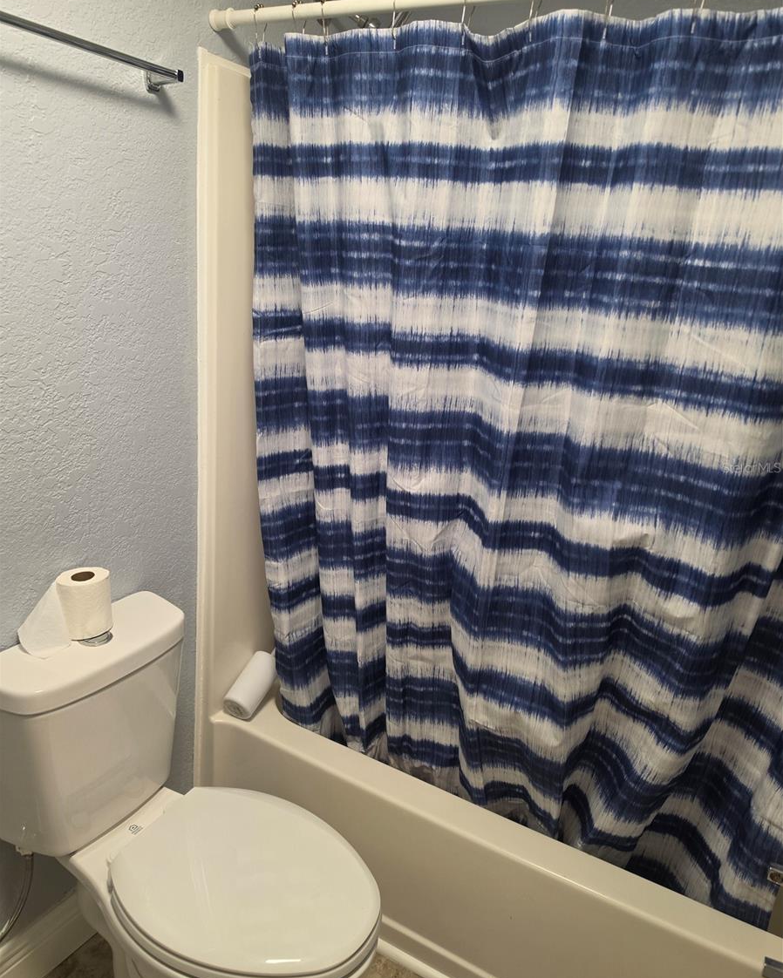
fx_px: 695
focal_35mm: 24
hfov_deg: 58.8
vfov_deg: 70.2
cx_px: 392
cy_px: 467
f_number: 1.4
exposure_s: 1/180
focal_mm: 6.5
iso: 125
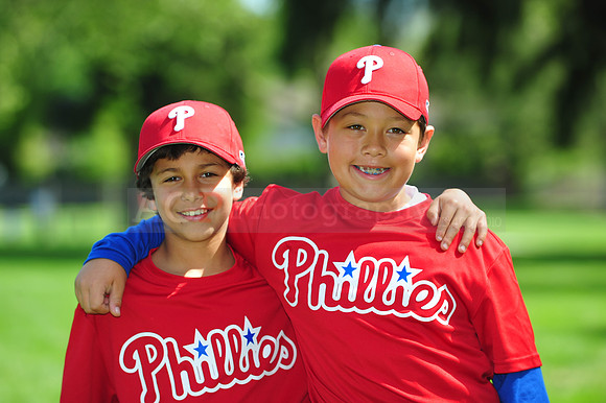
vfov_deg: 6.9
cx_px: 303
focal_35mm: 200
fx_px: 3365
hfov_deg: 10.3
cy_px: 202
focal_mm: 200
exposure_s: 1/400
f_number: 5.6
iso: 200
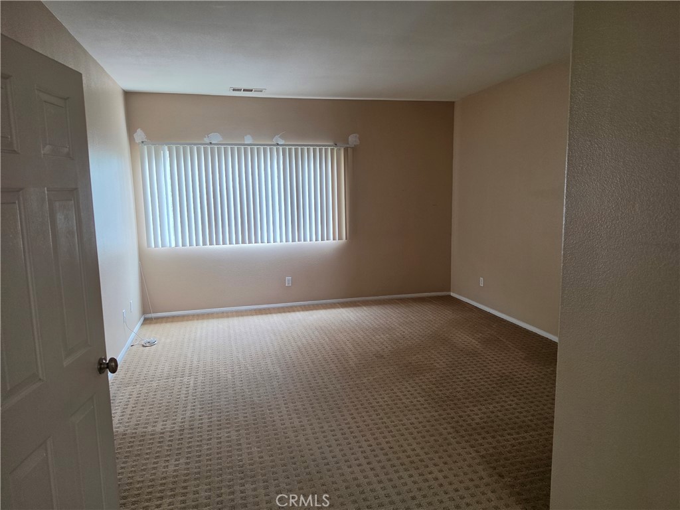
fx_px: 452
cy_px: 255
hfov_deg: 73.9
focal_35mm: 23
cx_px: 340
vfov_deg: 58.9
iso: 125
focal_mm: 6.5
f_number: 1.4
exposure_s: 1/120
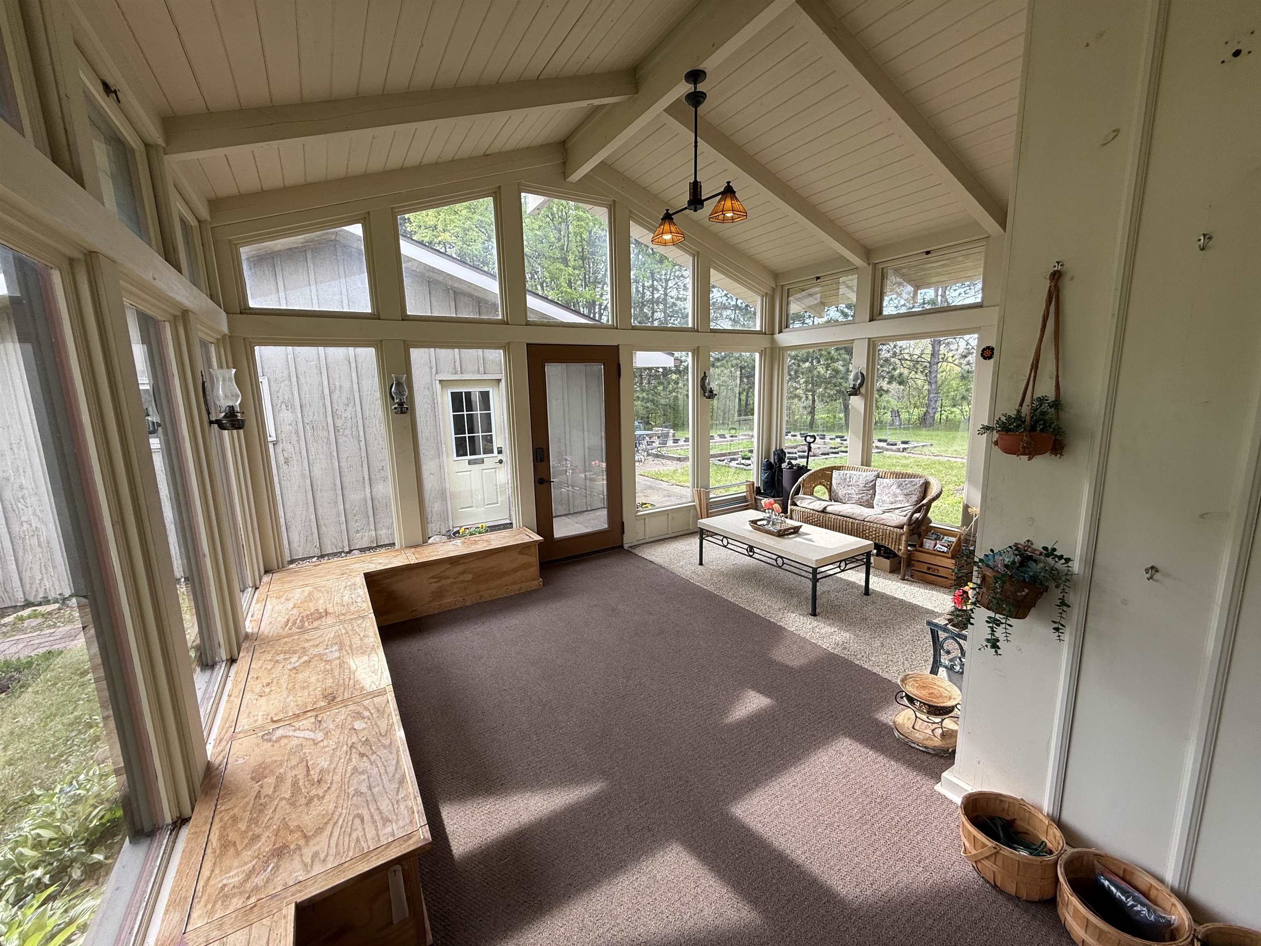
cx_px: 630
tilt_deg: -9.1
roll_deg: +1.6
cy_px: 473
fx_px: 510
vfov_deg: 85.7
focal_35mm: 14
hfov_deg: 102.1
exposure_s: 1/188
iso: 50
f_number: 2.2
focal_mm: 2.22
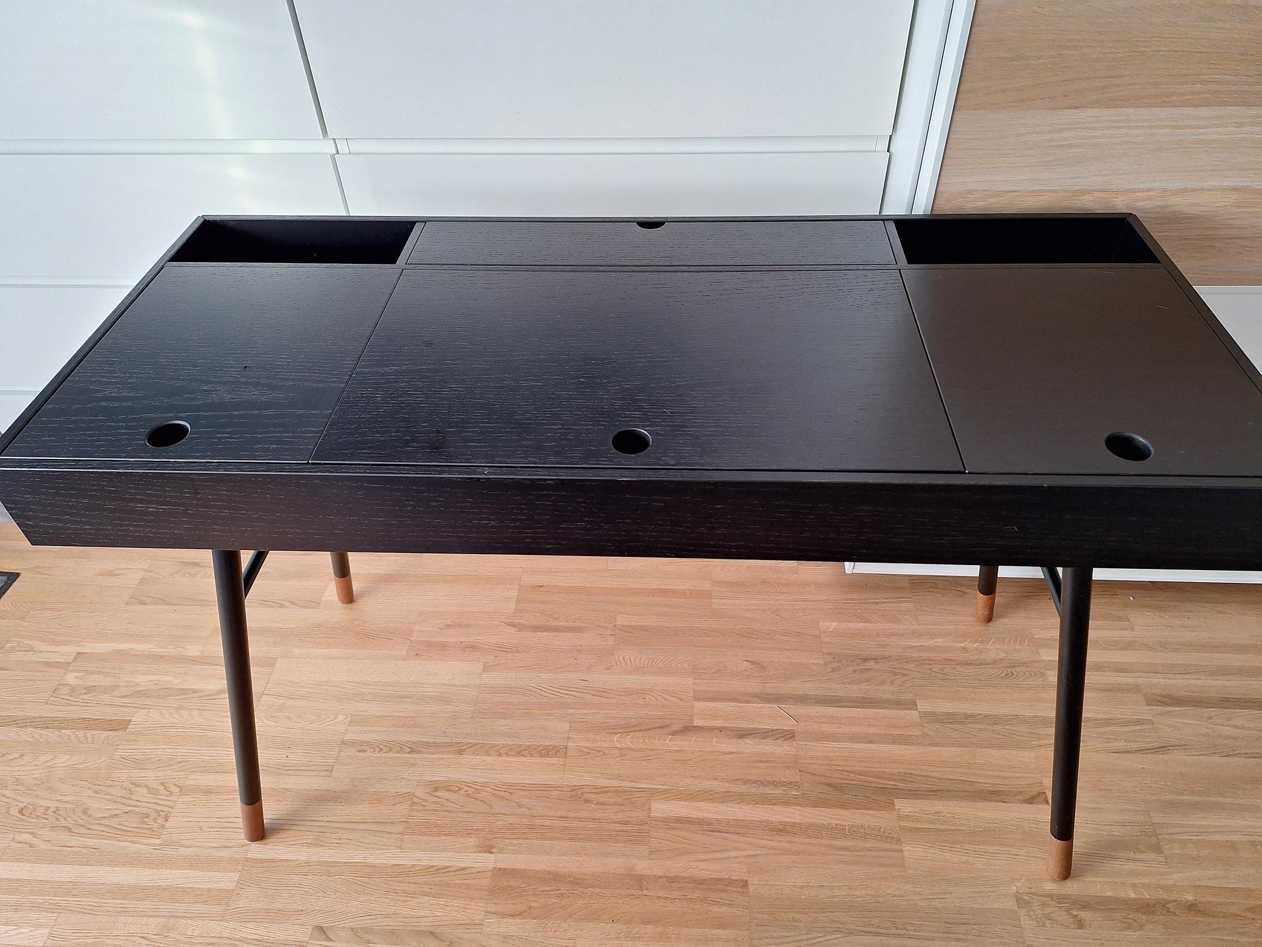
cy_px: 474
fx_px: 839
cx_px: 631
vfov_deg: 58.9
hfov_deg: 73.9
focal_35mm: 23
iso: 125
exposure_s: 1/50
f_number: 1.8
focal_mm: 5.54
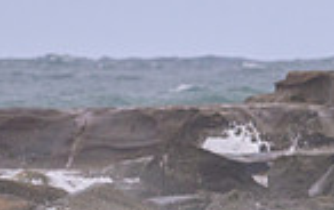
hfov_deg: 1.2
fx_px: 15711
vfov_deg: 0.8
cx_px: 273
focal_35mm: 1722
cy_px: 313
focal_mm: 400
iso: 720
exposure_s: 1/1250
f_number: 11
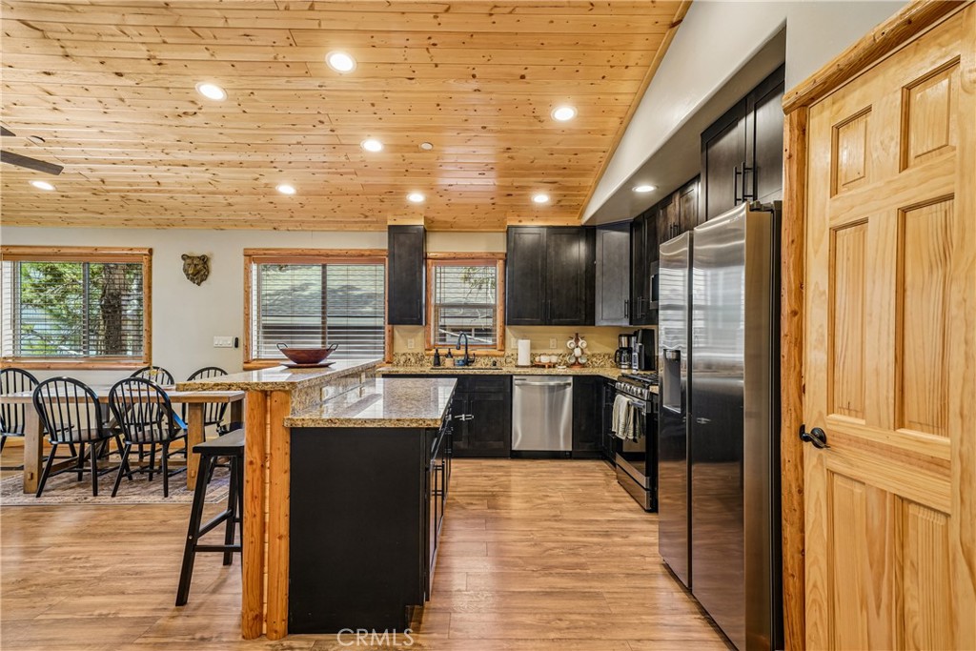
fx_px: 488
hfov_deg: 90.0
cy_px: 326
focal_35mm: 18
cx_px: 488
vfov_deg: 67.4
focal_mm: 18
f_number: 8
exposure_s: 1/13
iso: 400
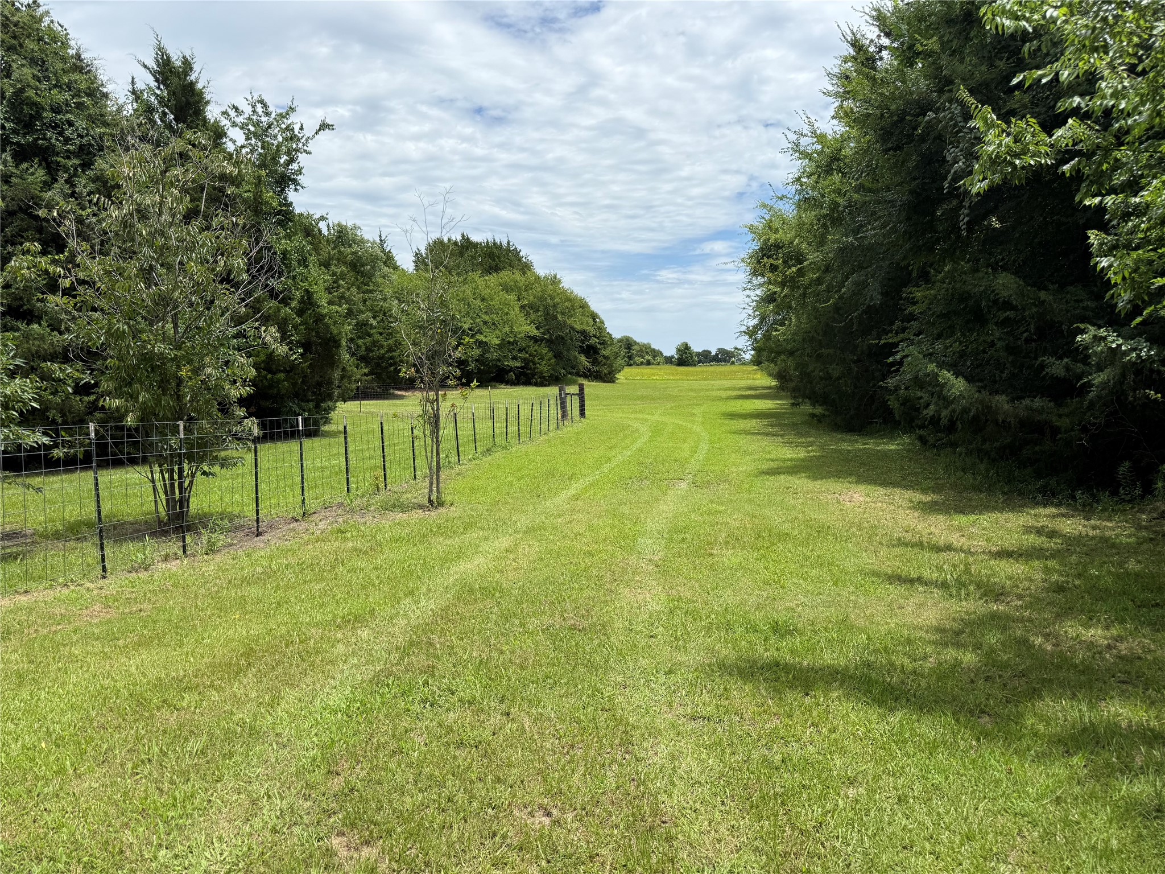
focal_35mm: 24
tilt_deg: -3.8
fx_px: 808
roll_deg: +0.0
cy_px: 437
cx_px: 582
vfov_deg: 56.8
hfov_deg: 71.6
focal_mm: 6.76
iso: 80
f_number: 1.78
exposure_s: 1/4673
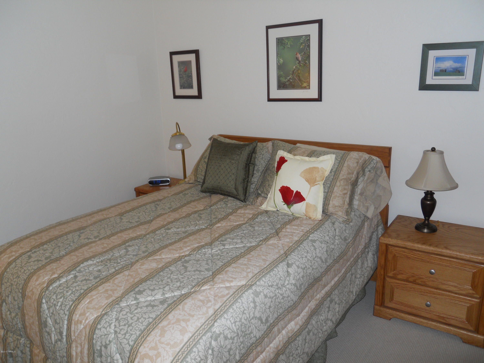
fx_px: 391
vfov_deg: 49.7
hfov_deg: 63.4
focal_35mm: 28
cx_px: 242
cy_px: 182
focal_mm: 5
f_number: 2.7
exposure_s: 1/25
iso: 100
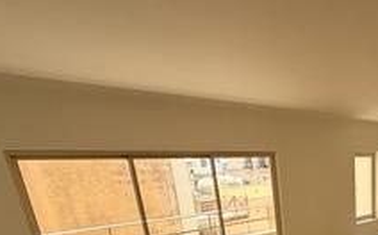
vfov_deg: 33.1
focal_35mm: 32
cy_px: 273
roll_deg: +2.0
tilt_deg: -17.6
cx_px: 341
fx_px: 329
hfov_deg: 52.4
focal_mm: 2.22
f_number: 2.2
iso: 64
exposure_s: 1/121
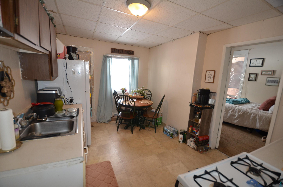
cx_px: 142
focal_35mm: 15
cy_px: 94
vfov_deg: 77.1
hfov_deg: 100.5
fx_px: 118
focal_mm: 10
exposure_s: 1/60
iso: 450
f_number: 3.5
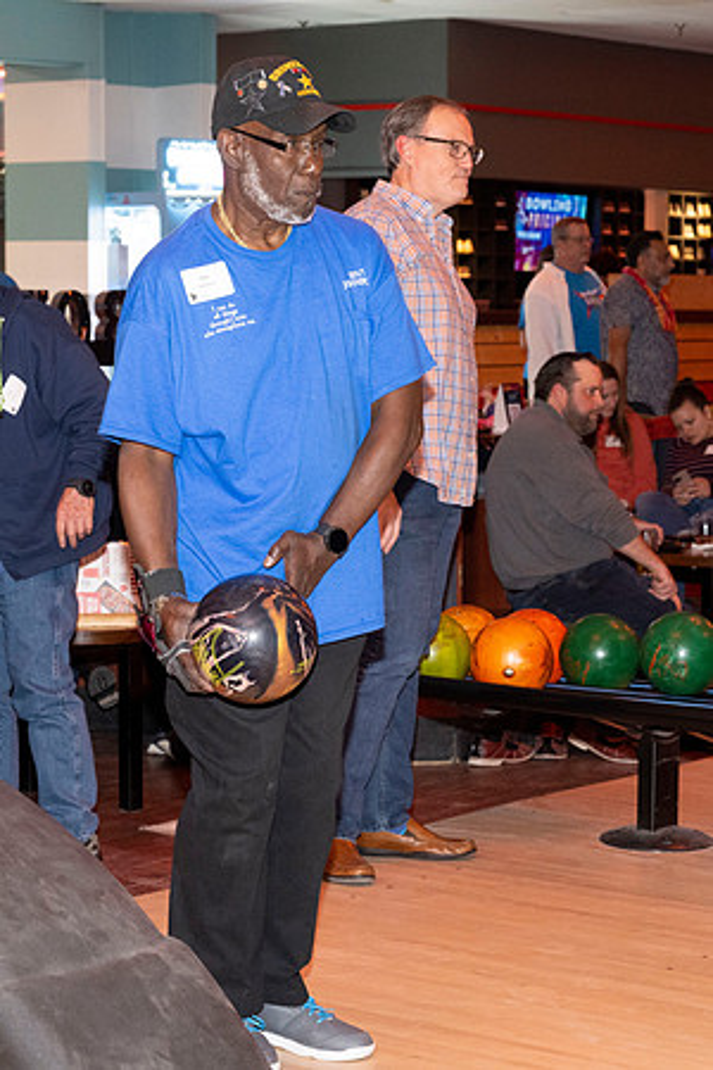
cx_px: 356
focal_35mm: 89
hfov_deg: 15.4
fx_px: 2629
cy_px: 535
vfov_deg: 23.0
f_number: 5.6
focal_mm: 59
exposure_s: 1/100
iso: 2000
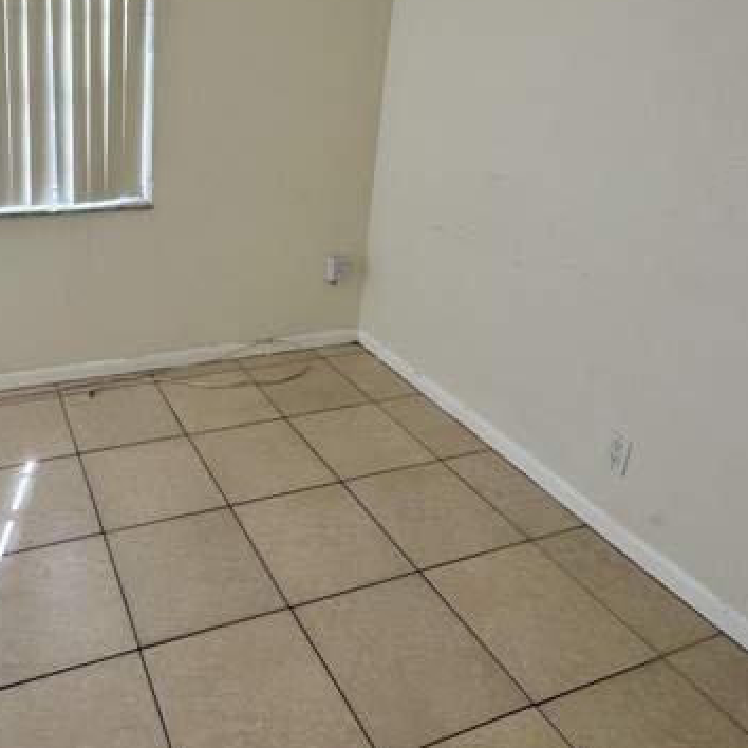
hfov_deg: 54.6
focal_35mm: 28
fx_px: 685
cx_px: 188
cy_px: 197
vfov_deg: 54.9
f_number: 2.2
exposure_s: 1/153
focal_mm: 2.22
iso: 40
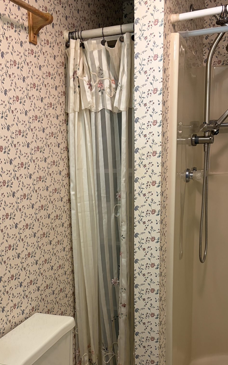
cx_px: 100
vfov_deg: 45.7
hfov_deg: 30.5
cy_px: 269
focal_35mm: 42
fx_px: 418
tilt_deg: -15.6
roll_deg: +0.0
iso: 200
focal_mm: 5.96
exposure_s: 1/60
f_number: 1.6
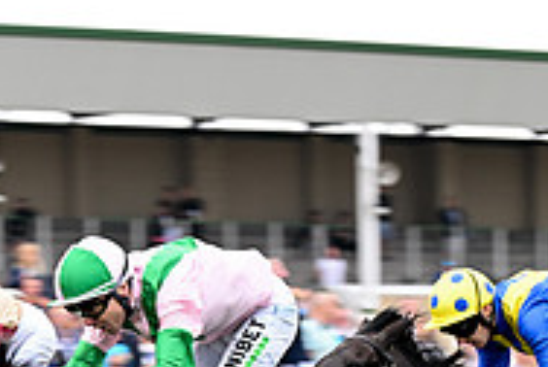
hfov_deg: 6.6
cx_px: -160
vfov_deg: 4.5
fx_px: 4696
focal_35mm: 308
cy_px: 546
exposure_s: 1/250
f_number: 5.6
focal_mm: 100
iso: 640
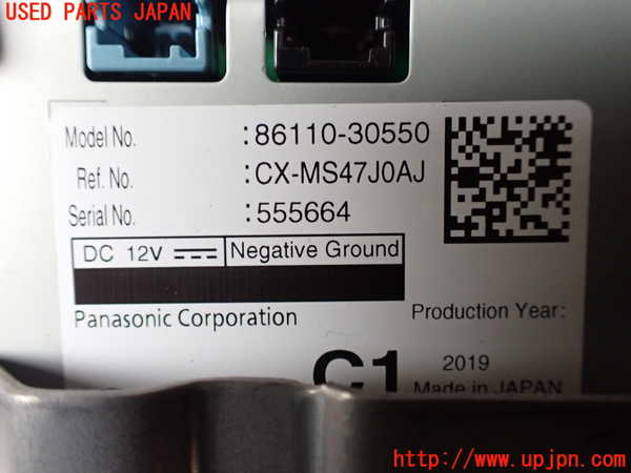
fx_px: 547
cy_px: 236
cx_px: 316
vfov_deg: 46.8
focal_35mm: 30
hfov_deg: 60.0
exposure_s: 1/100
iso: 800
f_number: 2.3
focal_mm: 5.4
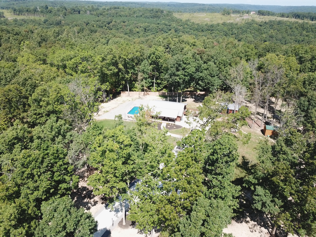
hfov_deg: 67.3
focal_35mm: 26
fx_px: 237
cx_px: 158
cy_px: 118
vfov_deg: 53.1
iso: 200
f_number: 2.2
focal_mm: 4.73
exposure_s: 1/1250
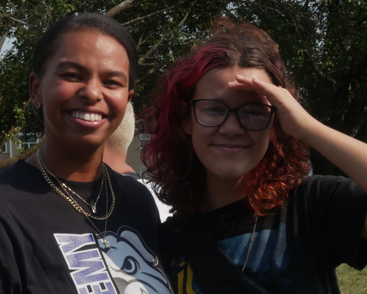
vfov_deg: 13.7
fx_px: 1216
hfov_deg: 17.2
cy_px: 221
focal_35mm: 112
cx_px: 184
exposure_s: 1/250
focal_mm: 31
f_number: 16
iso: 400
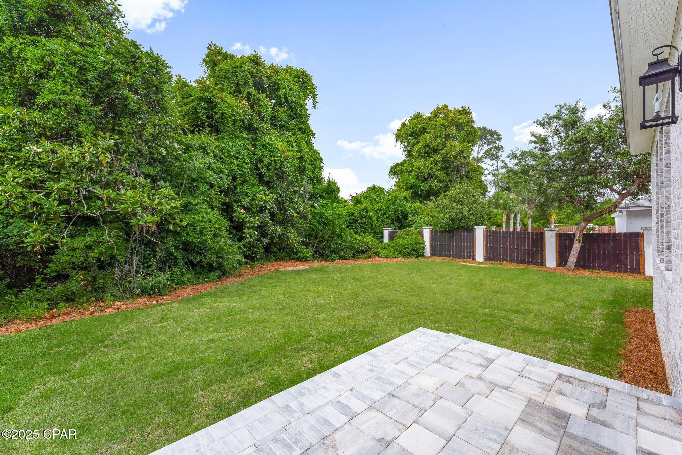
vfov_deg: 81.2
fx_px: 265
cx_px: 341
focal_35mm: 14
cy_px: 228
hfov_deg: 104.3
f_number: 8
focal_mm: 14
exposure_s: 1/200
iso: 400
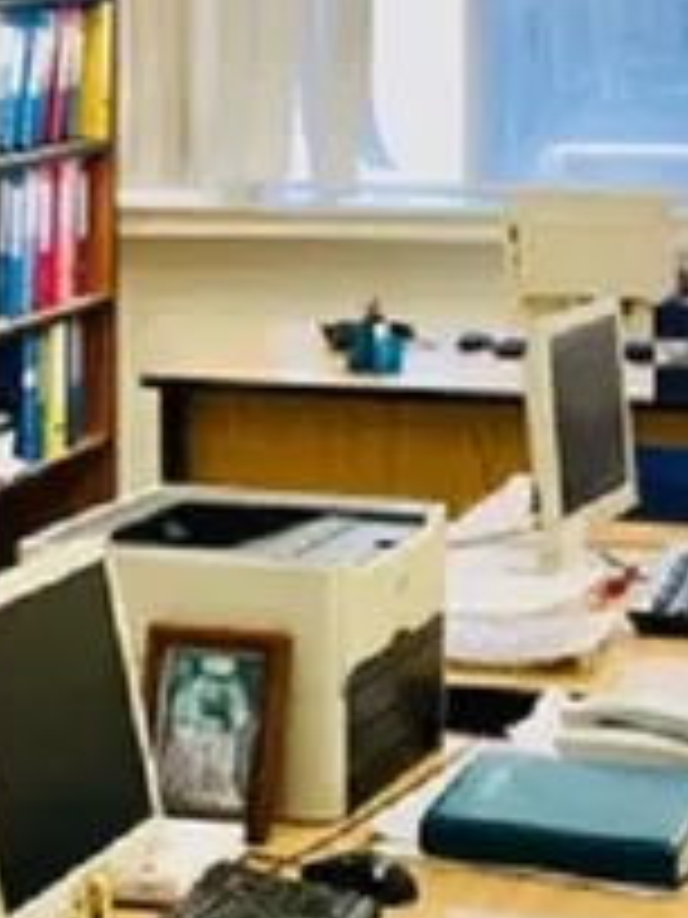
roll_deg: +0.4
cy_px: 243
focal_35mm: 114
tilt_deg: -5.0
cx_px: 211
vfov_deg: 17.2
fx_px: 3021
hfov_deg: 13.0
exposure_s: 1/33
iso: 25
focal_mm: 4.15
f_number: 2.2
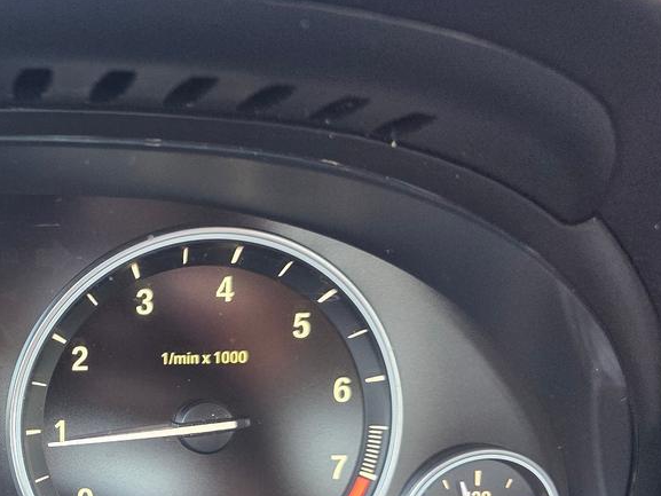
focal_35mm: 51
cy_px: 470
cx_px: -57
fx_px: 974
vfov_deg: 27.3
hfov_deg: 33.0
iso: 320
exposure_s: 1/120
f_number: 1.7
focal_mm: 6.3
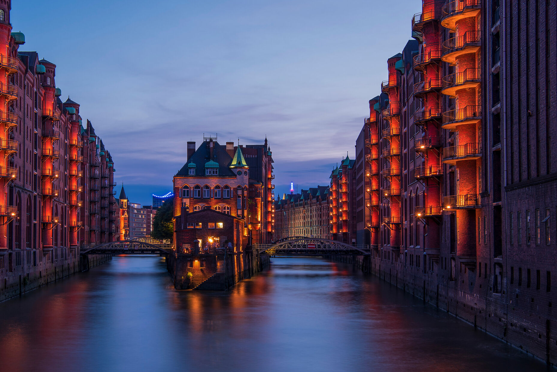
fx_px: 758
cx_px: 213
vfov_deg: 27.5
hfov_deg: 40.1
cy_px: 203
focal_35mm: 49
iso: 64
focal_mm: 38
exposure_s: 30
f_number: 10
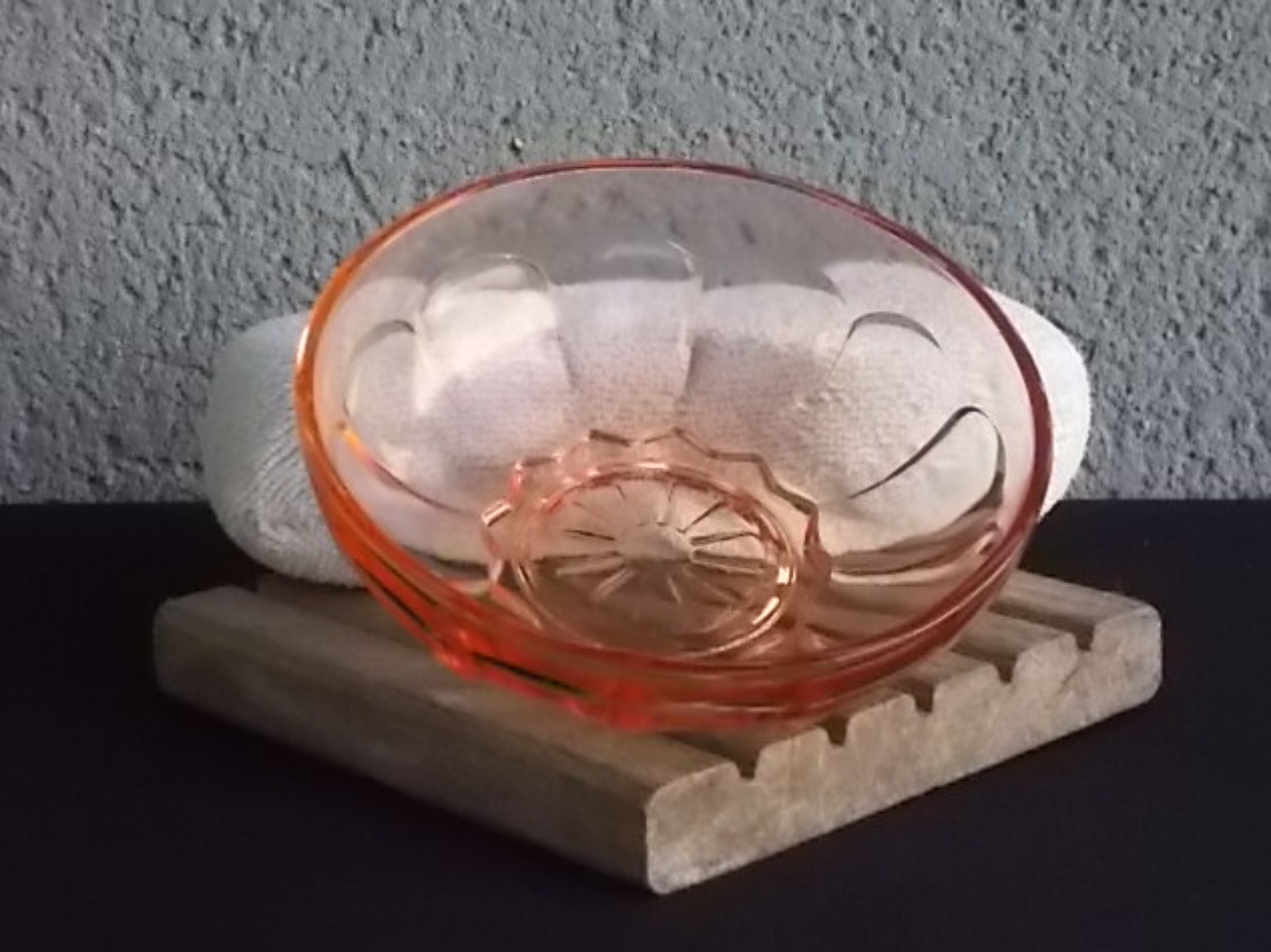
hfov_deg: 22.5
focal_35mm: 87
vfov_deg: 17.0
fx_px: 3193
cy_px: 476
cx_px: 630
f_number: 6.3
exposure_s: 1/250
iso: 640
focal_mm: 15.4
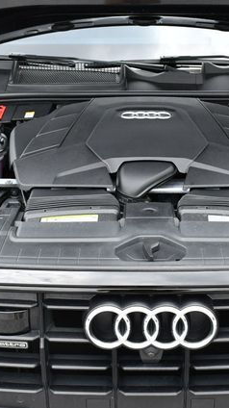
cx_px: 142
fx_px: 616
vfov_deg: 36.6
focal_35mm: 57
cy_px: 205
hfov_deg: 21.0
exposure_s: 1/250
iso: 320
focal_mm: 18
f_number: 5.6
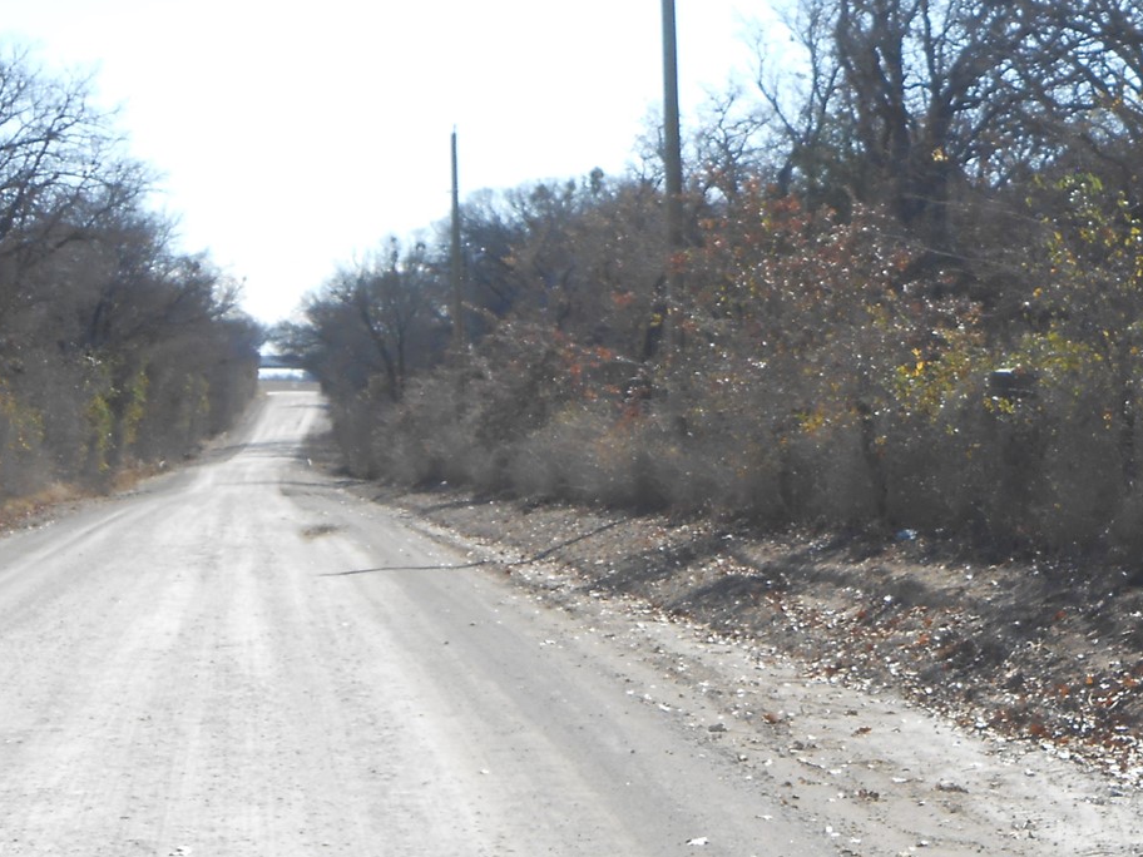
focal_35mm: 110
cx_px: 1252
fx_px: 3632
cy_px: 524
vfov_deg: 13.5
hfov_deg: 17.3
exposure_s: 1/320
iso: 80
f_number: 4.8
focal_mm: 8.8
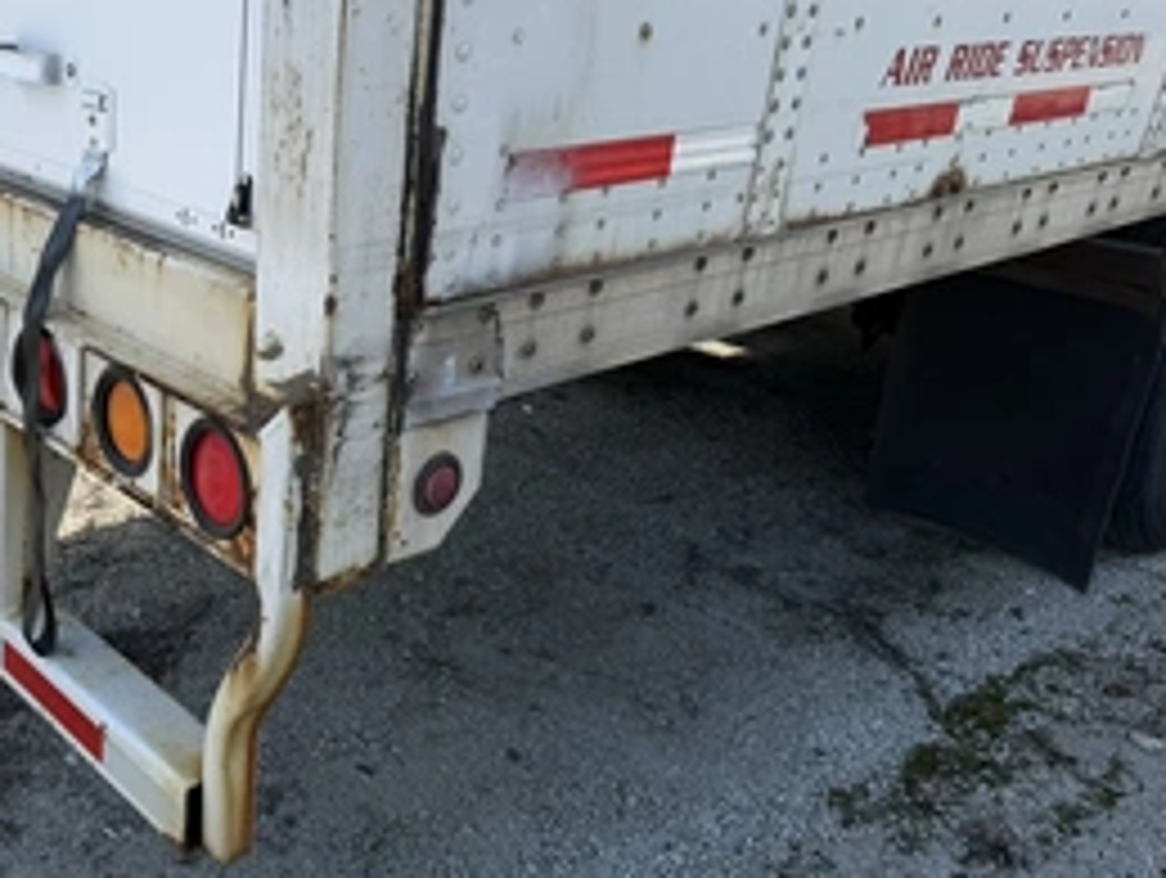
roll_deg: +0.1
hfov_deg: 47.9
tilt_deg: -17.9
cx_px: 275
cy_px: 374
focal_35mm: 37
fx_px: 1248
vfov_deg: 38.7
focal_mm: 6.76
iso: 80
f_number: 1.78
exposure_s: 1/1493
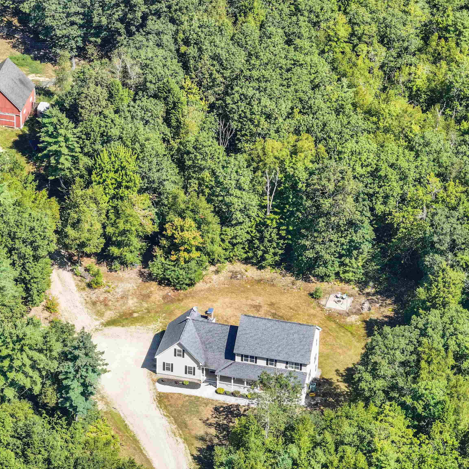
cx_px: 159
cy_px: 235
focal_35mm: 196
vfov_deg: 8.9
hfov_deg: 8.9
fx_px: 3004
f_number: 3.4
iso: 100
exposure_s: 1/240
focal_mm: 30.71
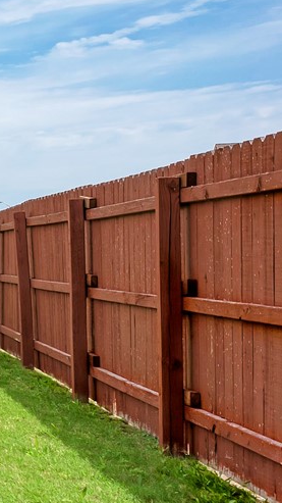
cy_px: 230
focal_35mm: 60
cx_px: -757
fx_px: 798
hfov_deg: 9.0
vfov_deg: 34.9
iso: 200
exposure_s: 1/1250
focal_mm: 13
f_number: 8
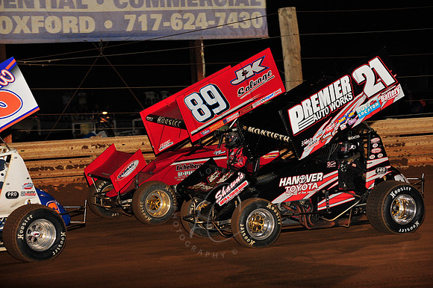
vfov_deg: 9.5
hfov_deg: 14.2
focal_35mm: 145
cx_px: 216
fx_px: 1743
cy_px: 144
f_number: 7.1
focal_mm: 145
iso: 1000
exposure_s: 1/320
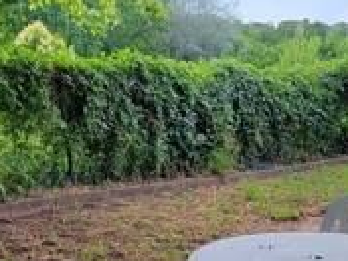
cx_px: 154
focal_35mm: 59
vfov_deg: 24.8
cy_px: 148
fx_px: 593
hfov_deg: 32.7
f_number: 2.2
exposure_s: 1/247
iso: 50
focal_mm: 2.2
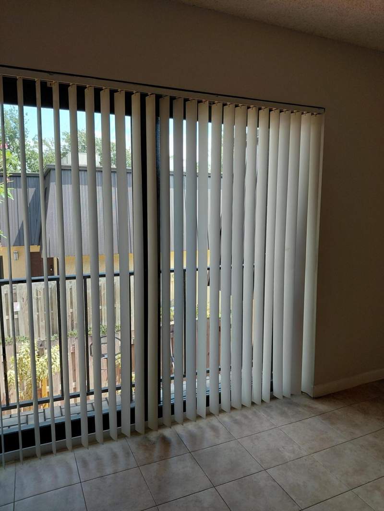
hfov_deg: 54.9
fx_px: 370
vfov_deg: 69.4
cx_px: 192
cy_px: 256
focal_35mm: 25
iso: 50
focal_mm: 4.69
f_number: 1.8
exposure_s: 1/144
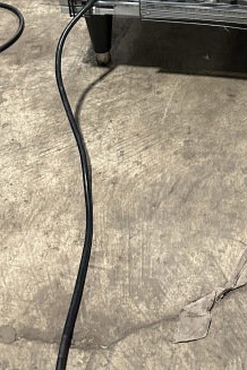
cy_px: -72
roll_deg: -0.9
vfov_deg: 28.3
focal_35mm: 62
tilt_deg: -28.7
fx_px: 638
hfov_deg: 21.2
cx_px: 242
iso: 500
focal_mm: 6.86
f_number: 1.78
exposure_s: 1/60
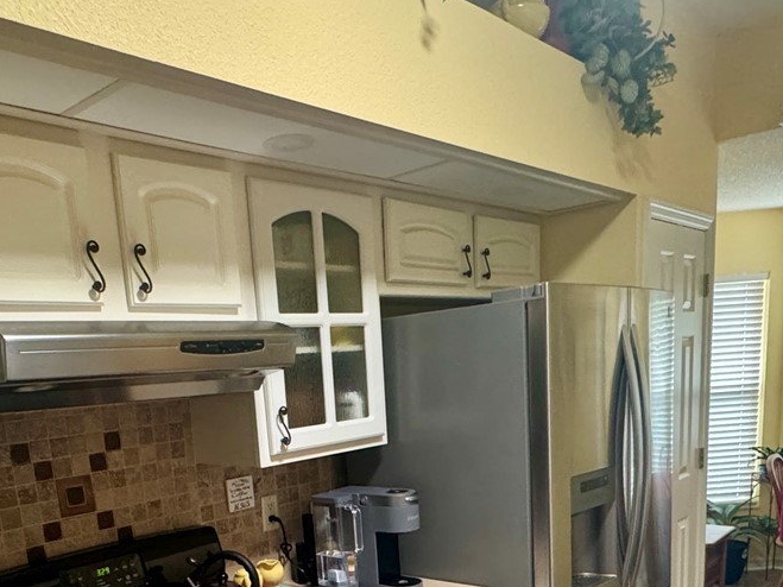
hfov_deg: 53.8
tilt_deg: -12.4
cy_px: 537
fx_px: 769
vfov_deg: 38.6
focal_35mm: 34
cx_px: 336
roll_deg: +4.1
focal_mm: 2.22
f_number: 2.2
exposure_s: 1/60
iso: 640
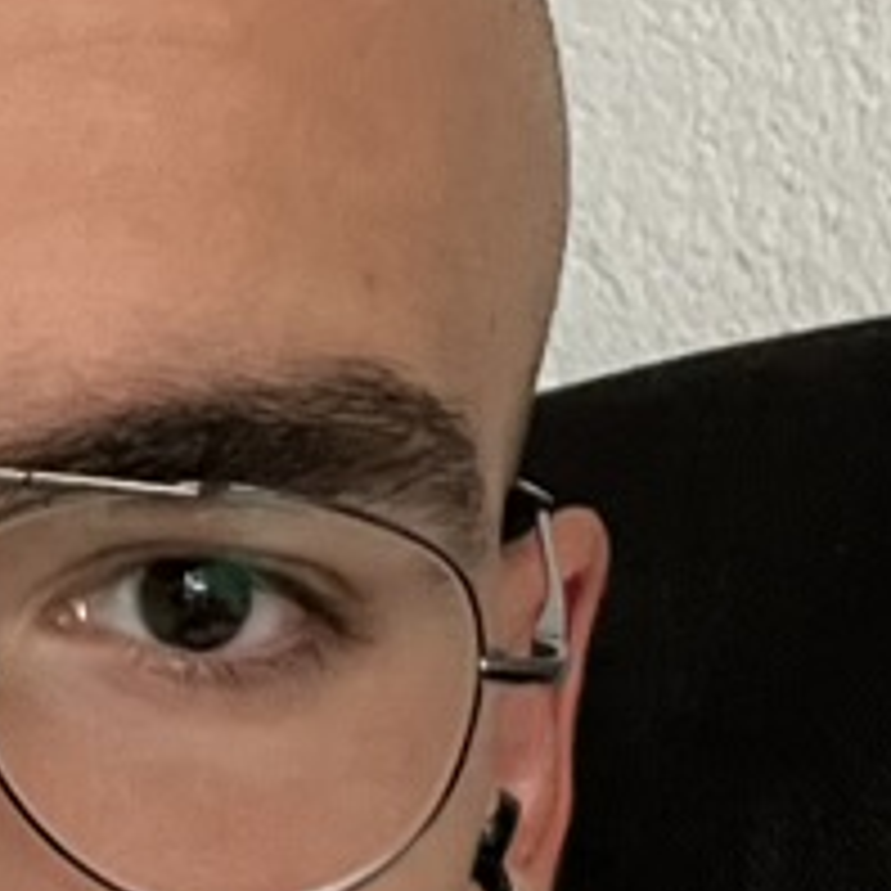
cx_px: -202
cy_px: 598
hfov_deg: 12.4
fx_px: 3990
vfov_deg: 12.7
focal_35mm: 137
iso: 800
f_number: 2.2
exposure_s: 1/21
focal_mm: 2.71
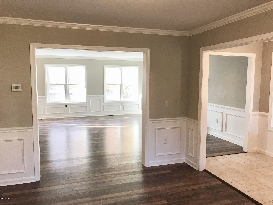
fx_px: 221
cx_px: 136
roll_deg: -1.5
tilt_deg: -6.0
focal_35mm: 28
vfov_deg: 49.7
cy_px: 102
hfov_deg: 63.4
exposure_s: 1/30
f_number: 1.8
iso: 32
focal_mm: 3.99
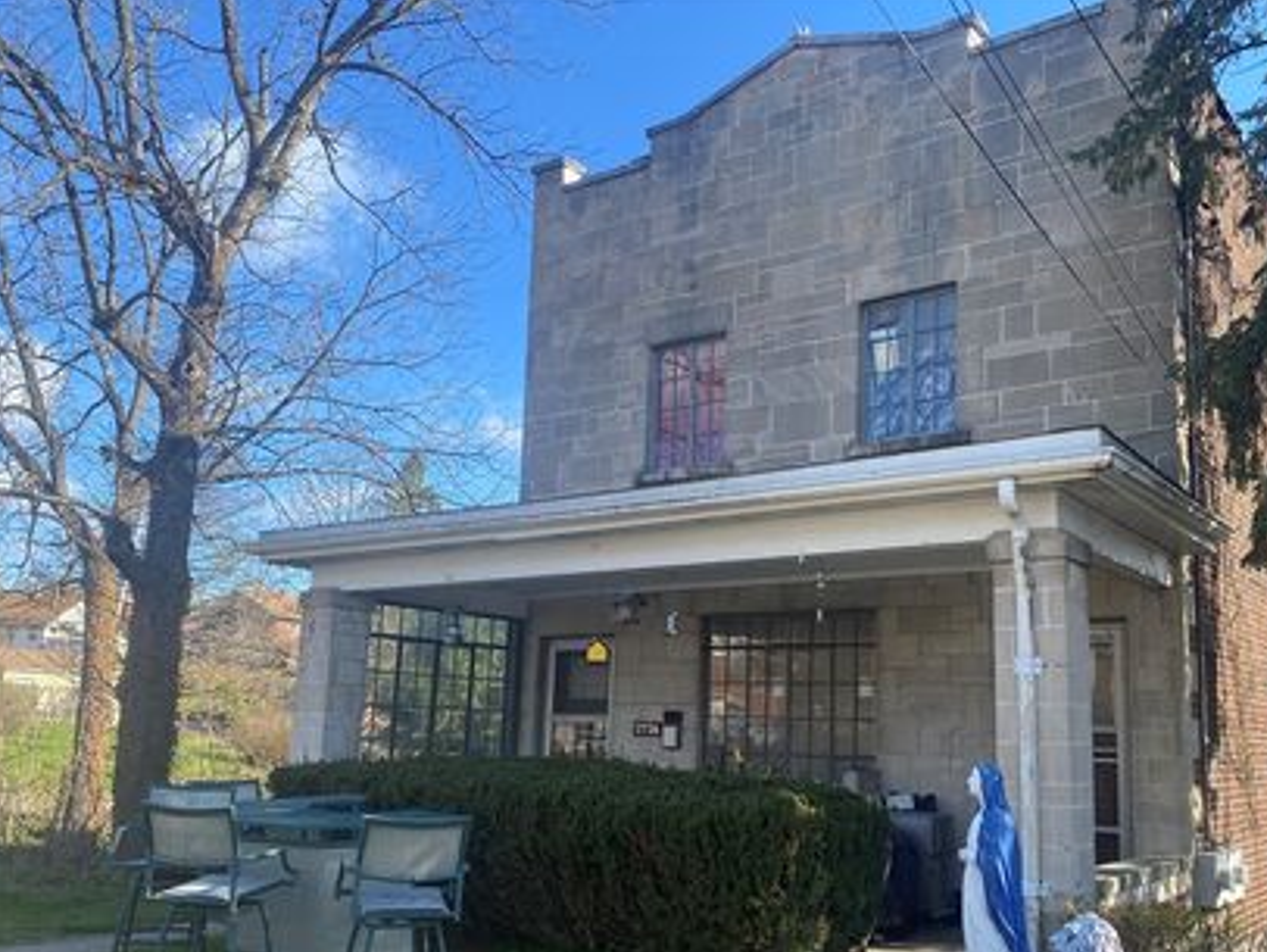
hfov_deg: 56.4
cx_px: 746
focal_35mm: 32
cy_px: 567
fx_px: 1172
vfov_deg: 44.0
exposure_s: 1/898
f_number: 1.8
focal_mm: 4.25
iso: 32
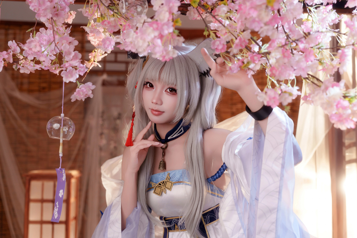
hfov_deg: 41.1
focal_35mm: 48
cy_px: 119
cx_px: 178
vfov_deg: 28.1
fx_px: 476
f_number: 2.8
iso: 200
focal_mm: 48
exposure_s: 1/100
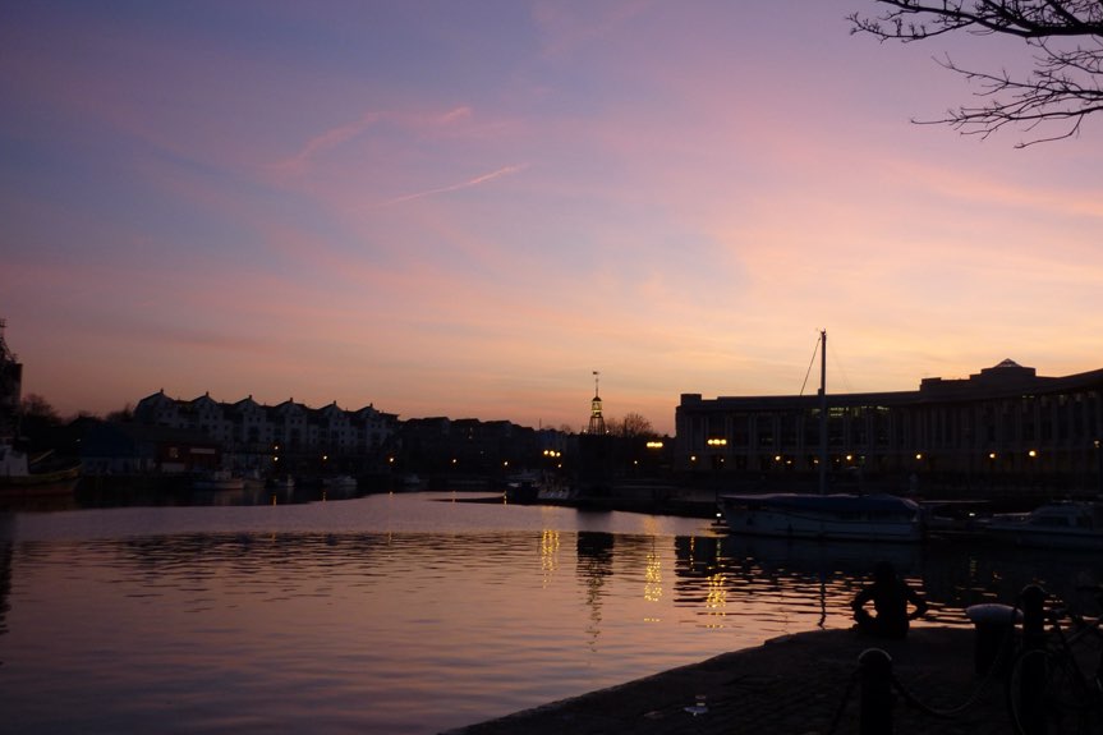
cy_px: 339
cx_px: 552
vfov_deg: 37.8
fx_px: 1072
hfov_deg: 54.4
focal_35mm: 35
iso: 80
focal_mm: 5.5
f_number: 2.8
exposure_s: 1/40
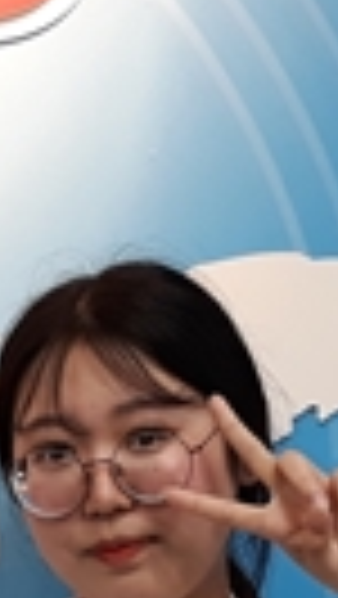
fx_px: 2115
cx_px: -329
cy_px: 499
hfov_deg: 8.7
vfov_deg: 16.0
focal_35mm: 133
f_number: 1.7
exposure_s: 1/40
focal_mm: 3.71
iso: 64
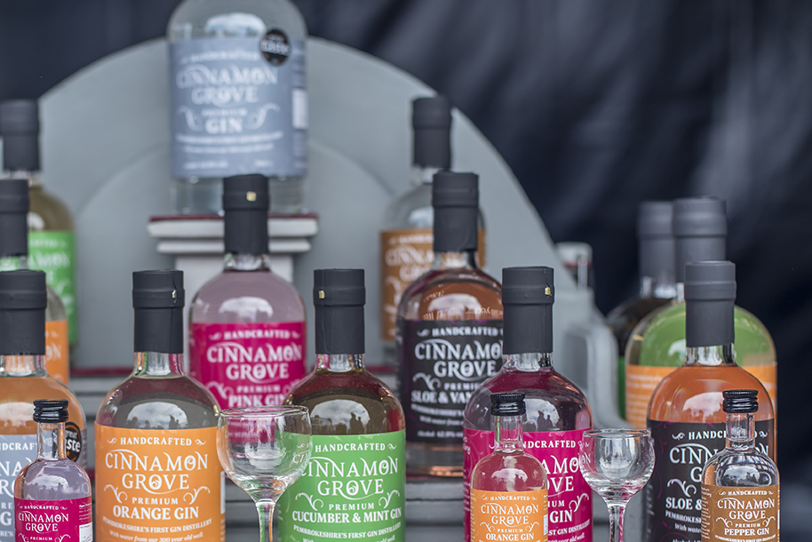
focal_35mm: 79
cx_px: 256
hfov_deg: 25.5
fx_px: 1782
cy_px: 410
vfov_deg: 17.2
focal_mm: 50
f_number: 2.8
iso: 125
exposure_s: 1/400
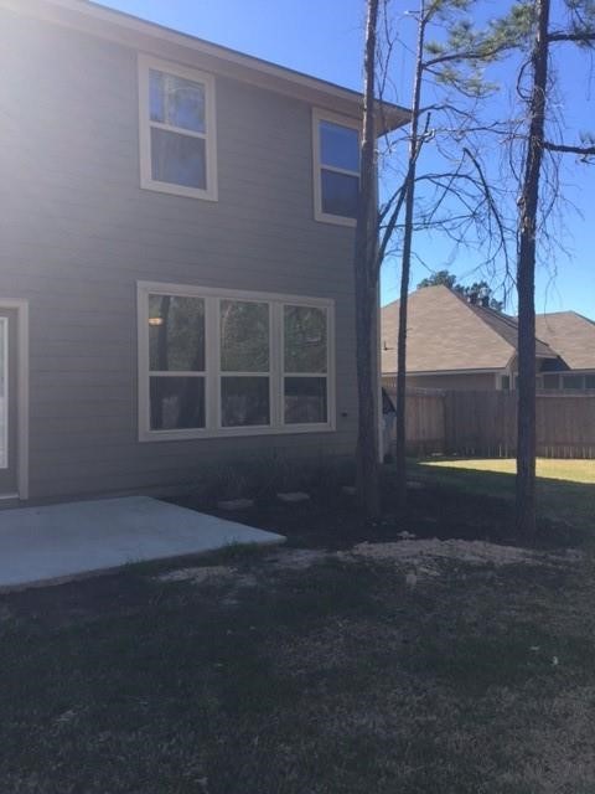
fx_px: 665
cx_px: 298
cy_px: 397
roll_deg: +1.7
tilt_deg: +1.3
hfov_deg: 48.2
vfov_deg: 61.7
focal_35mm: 29
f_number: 2.2
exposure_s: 1/746
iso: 32
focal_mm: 4.15
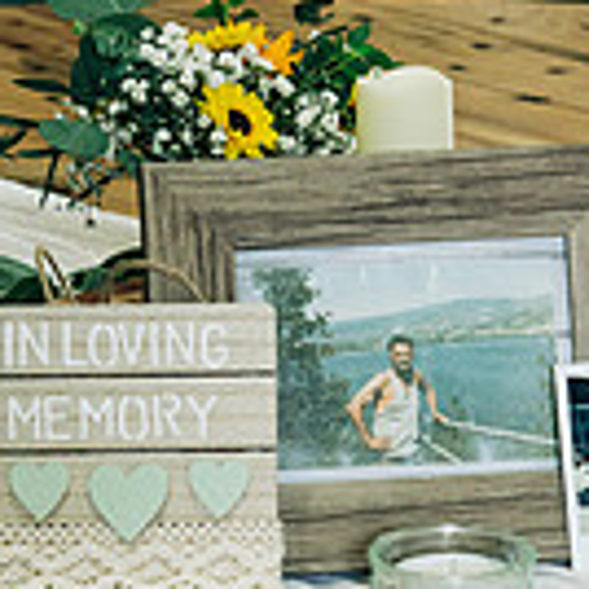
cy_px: 502
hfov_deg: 7.6
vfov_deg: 7.6
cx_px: 242
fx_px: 4408
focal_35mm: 229
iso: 640
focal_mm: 57.6
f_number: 5.6
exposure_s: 1/160
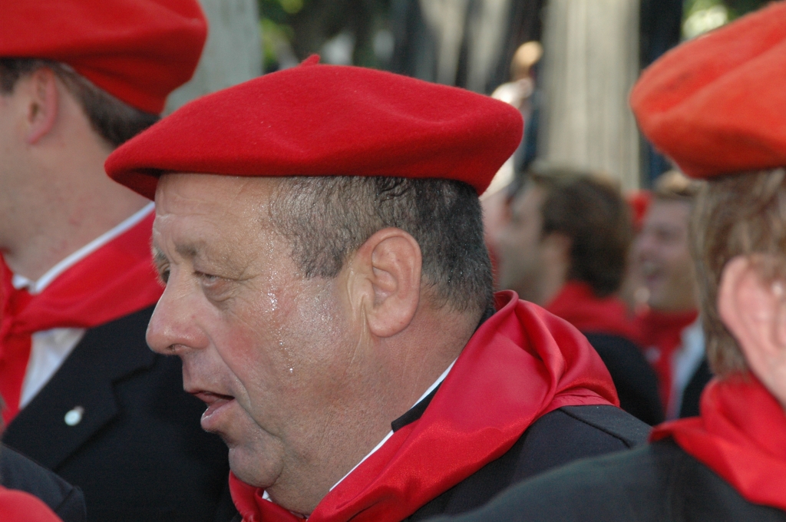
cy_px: 261
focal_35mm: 168
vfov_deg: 8.1
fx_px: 3663
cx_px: 393
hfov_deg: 12.2
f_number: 8
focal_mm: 112
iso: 800
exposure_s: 1/250
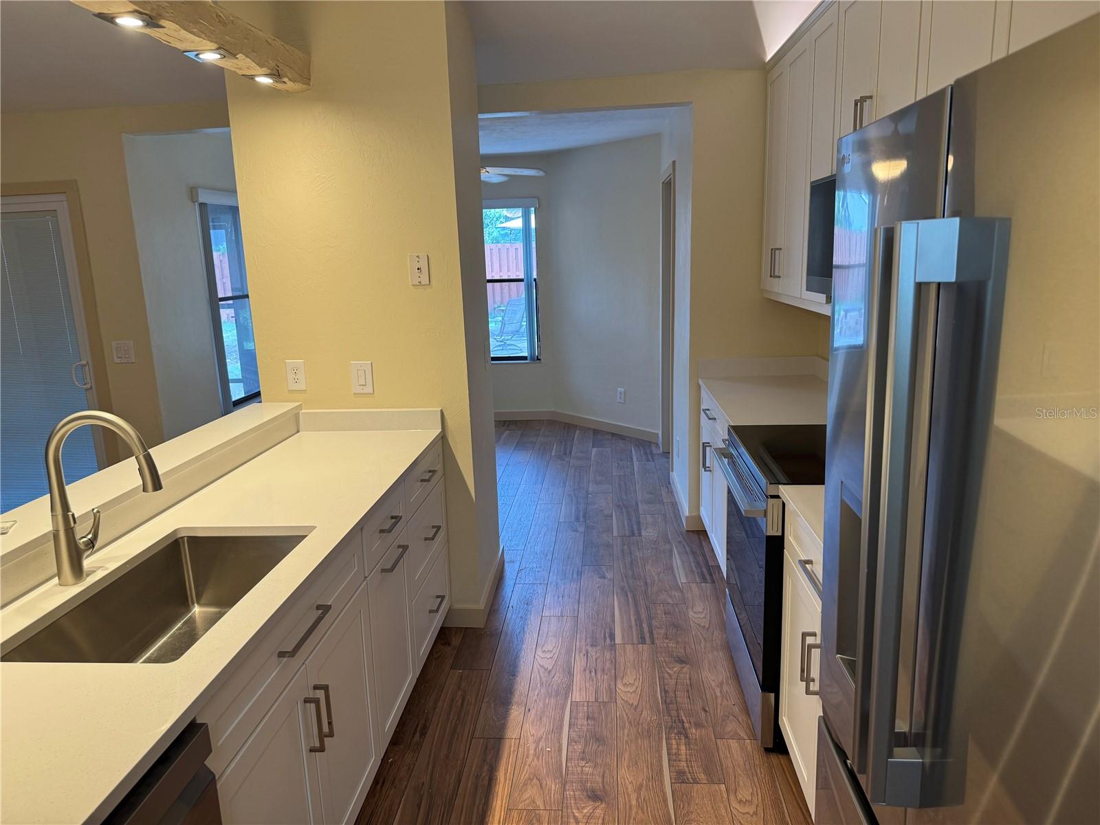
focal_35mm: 24
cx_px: 550
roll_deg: +2.1
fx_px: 763
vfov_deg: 56.8
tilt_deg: -12.4
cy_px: 412
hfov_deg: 71.6
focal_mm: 6.76
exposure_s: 1/120
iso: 125
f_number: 1.78
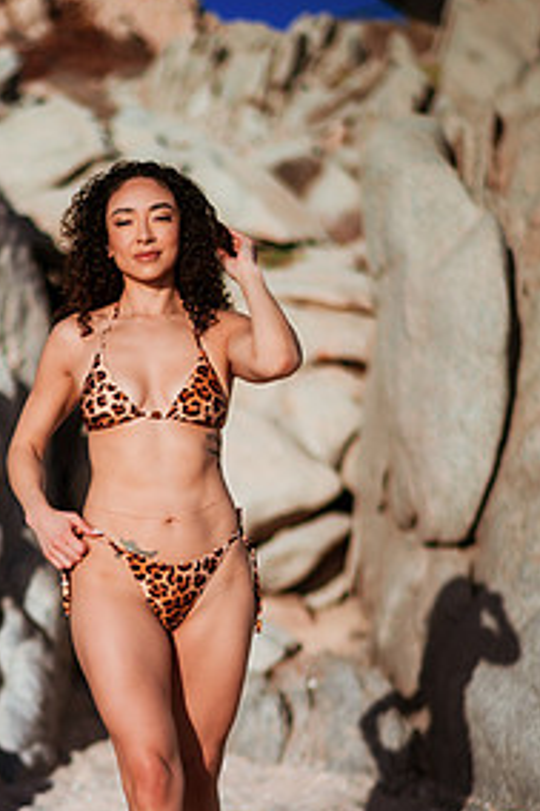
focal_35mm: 92
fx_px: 2072
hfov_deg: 14.8
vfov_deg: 22.0
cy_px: 600
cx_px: 131
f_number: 1.8
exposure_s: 1/8000
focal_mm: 58
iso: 50
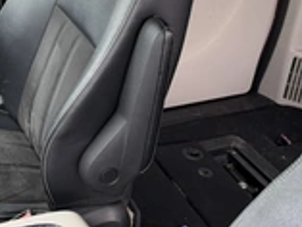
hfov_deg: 31.0
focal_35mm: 61
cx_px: 69
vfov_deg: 23.4
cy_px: 23
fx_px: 533
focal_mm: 6.76
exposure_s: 1/121
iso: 200
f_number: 1.78
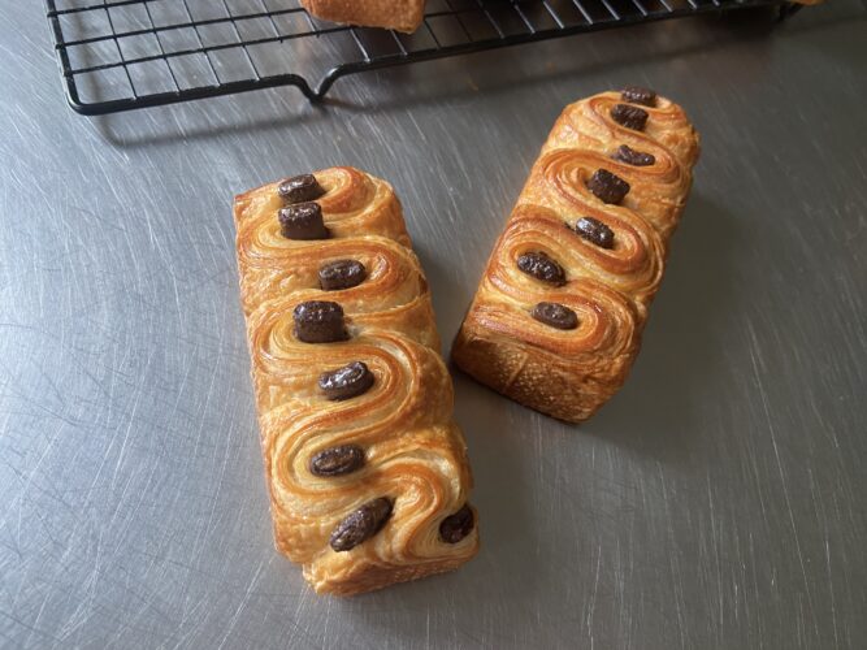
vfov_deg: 53.0
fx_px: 651
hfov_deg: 67.3
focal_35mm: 26
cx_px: 434
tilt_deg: -61.4
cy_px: 325
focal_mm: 4.25
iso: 125
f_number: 1.8
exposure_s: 1/50
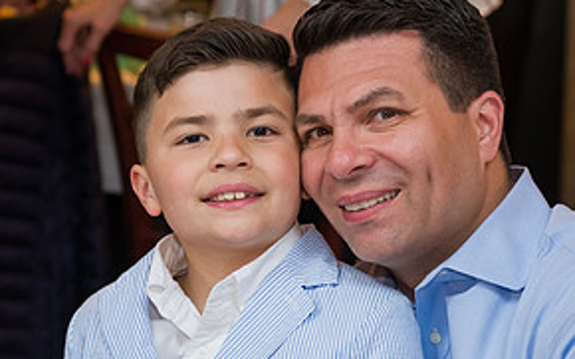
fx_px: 2162
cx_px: 375
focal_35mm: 138
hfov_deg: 15.1
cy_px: 174
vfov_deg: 9.5
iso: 1000
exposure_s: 1/125
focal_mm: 55
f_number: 3.2
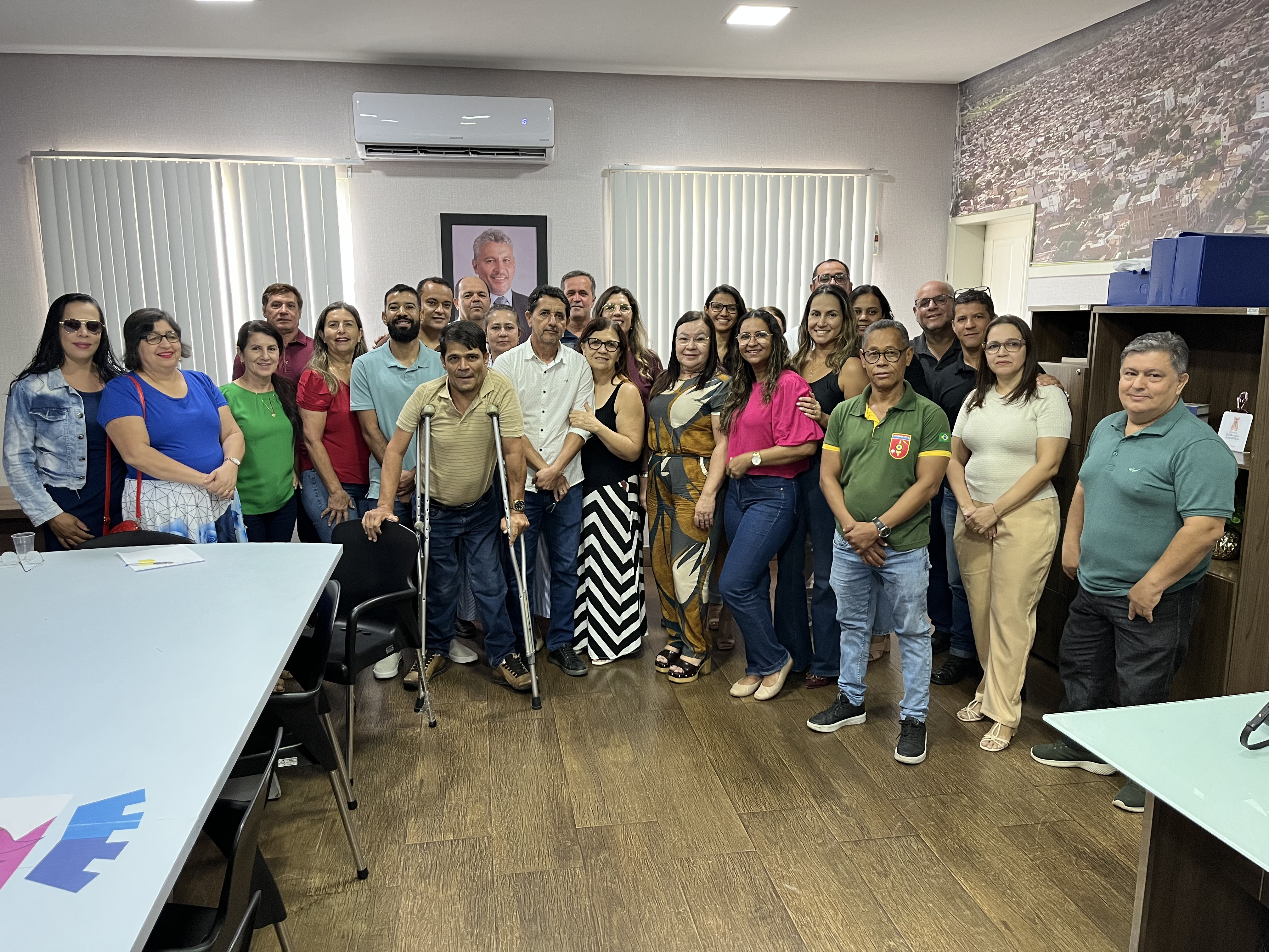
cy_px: 476
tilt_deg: -11.1
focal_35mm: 26
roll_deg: +0.1
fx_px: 953
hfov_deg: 67.3
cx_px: 634
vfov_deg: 53.1
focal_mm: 5.1
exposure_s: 1/60
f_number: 1.6
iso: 200
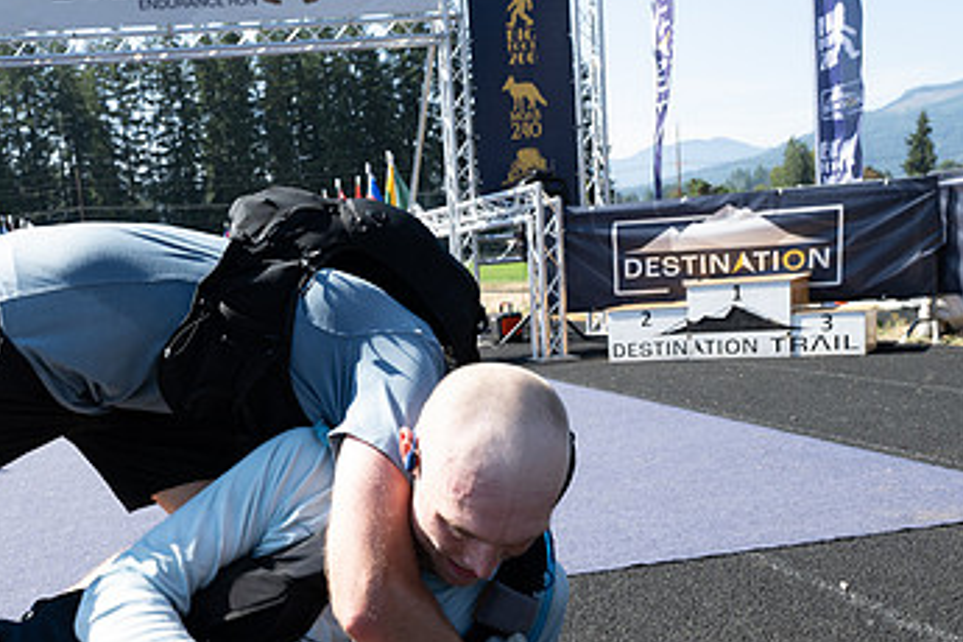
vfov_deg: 31.4
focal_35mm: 42
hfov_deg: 45.9
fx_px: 1123
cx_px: 349
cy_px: 473
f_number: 7.1
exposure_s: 1/200
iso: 160
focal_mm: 25
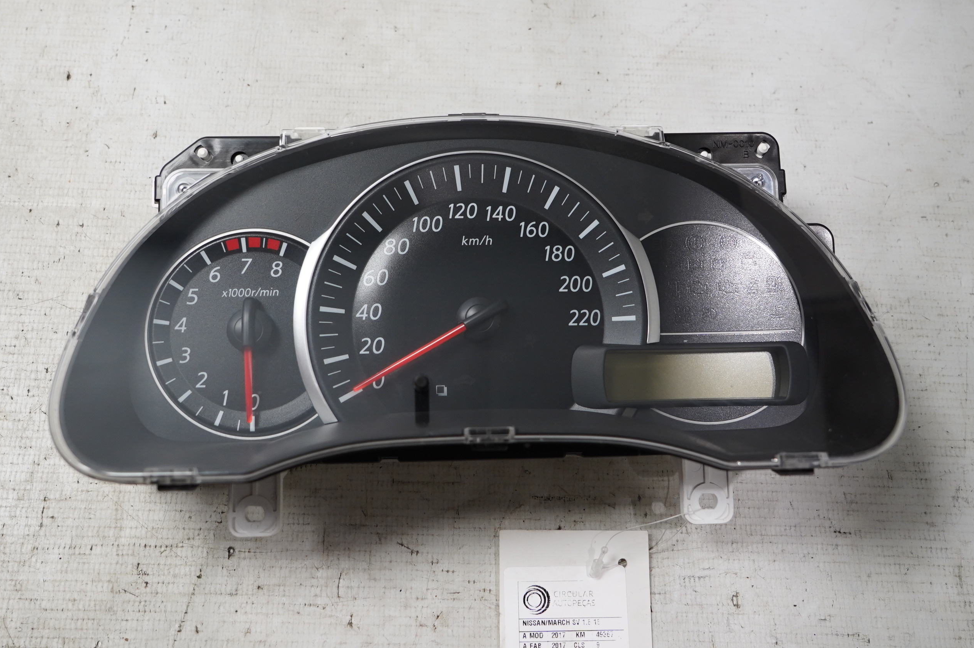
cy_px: 312
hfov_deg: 51.9
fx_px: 1000
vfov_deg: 35.9
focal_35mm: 37
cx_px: 478
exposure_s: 1/160
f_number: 4
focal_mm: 21
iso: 800
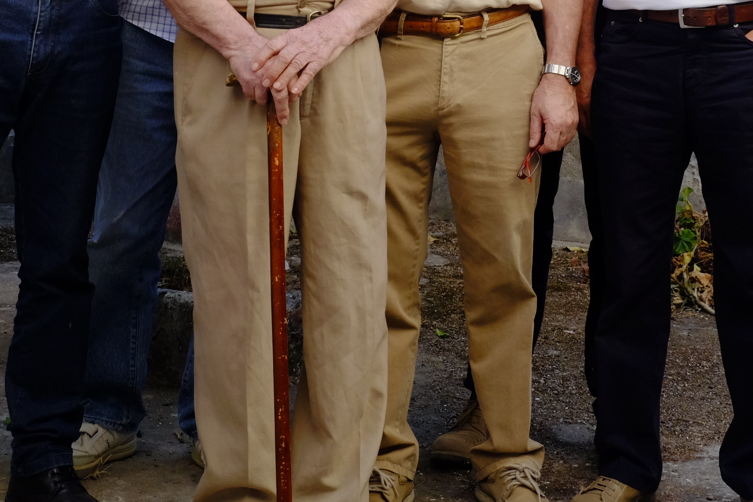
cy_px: -20
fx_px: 1527
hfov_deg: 27.7
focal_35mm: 73
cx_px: 426
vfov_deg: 18.1
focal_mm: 21.4
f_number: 10
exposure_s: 1/80
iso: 800
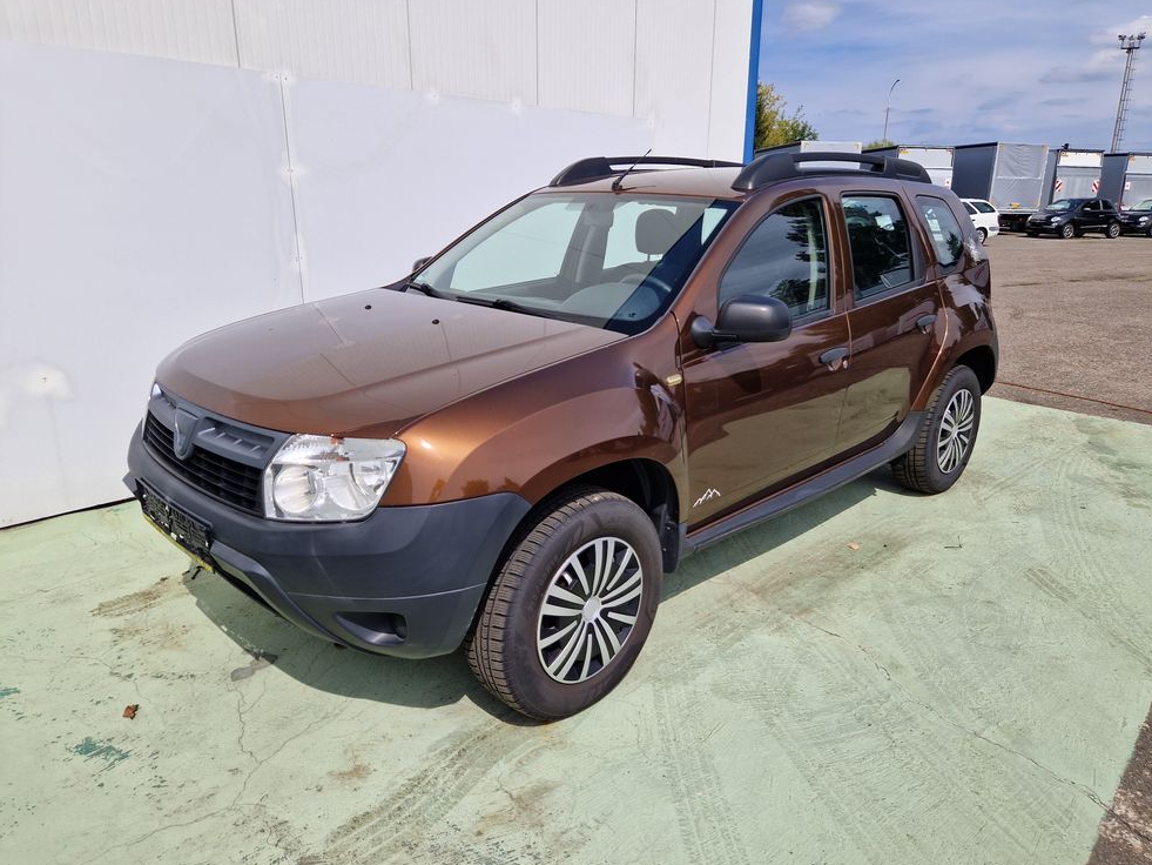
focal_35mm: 24
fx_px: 799
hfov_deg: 71.6
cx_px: 600
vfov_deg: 56.8
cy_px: 438
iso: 50
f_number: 1.8
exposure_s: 1/2760
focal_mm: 5.4
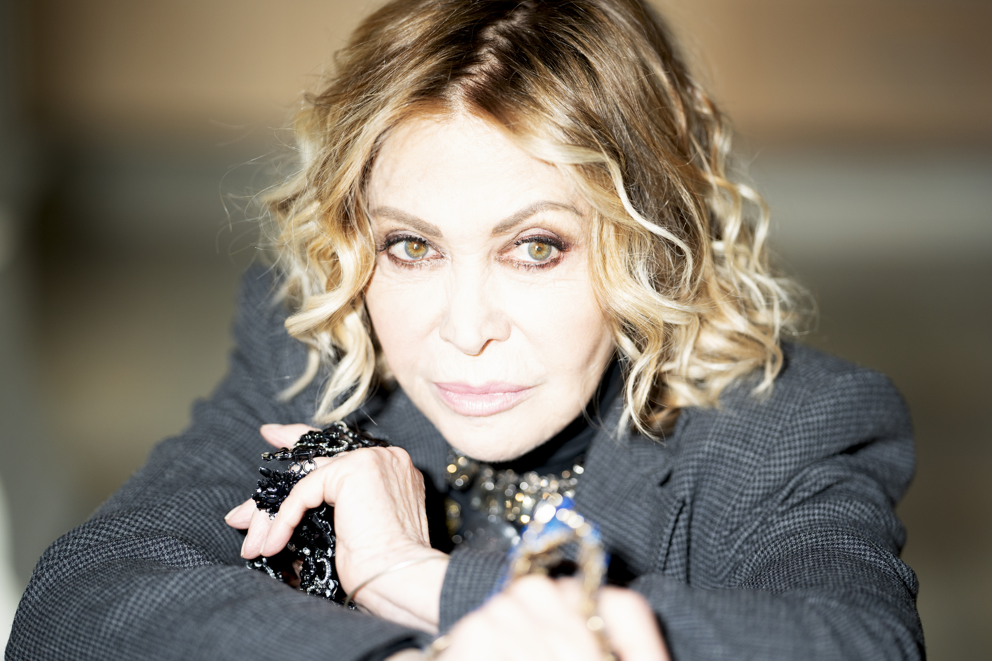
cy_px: 330
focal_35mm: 135
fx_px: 3720
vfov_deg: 10.2
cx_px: 496
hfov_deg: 15.2
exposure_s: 1/320
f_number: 1.8
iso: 640
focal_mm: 135
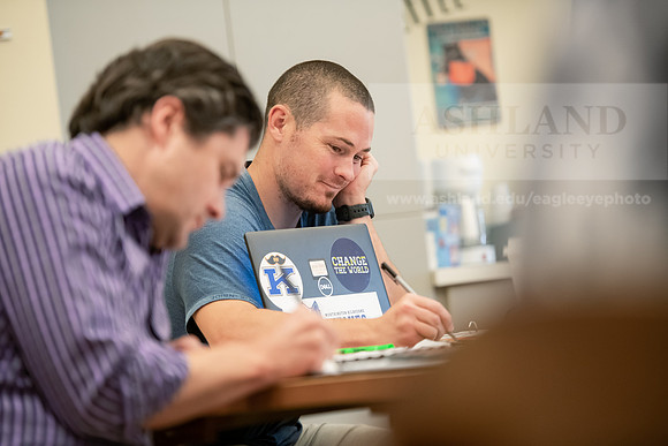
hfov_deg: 14.7
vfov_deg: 9.8
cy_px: 223
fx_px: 2598
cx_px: 334
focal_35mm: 140
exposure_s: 1/200
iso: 1600
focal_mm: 140
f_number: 2.8
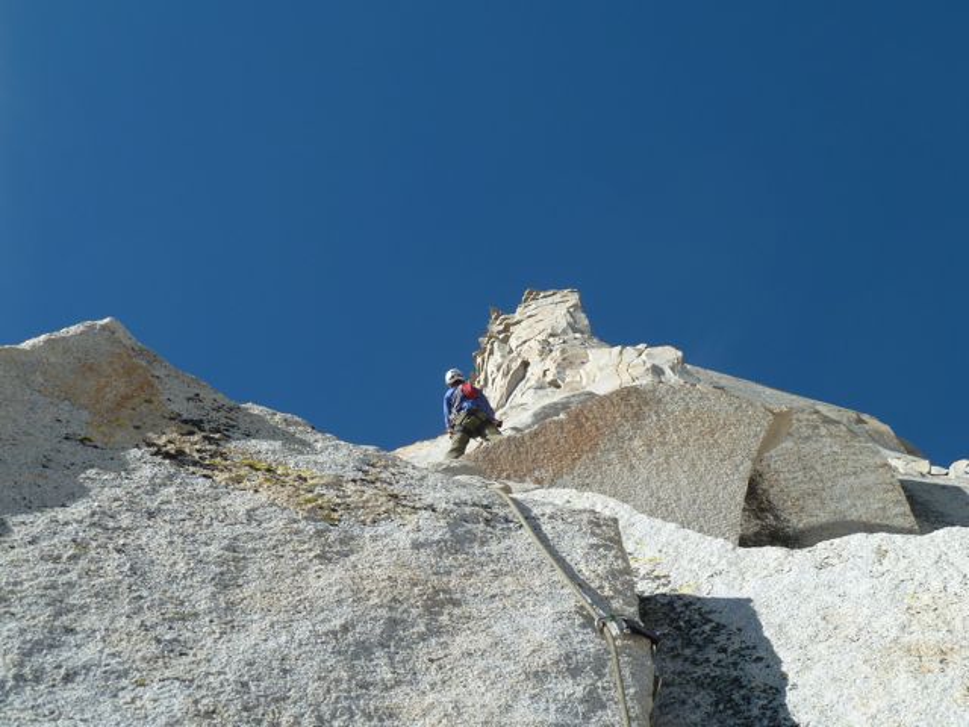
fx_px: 1344
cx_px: 484
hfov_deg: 39.7
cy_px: 364
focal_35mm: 48
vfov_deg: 30.3
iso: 80
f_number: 4.5
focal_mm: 7.9
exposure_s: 1/400
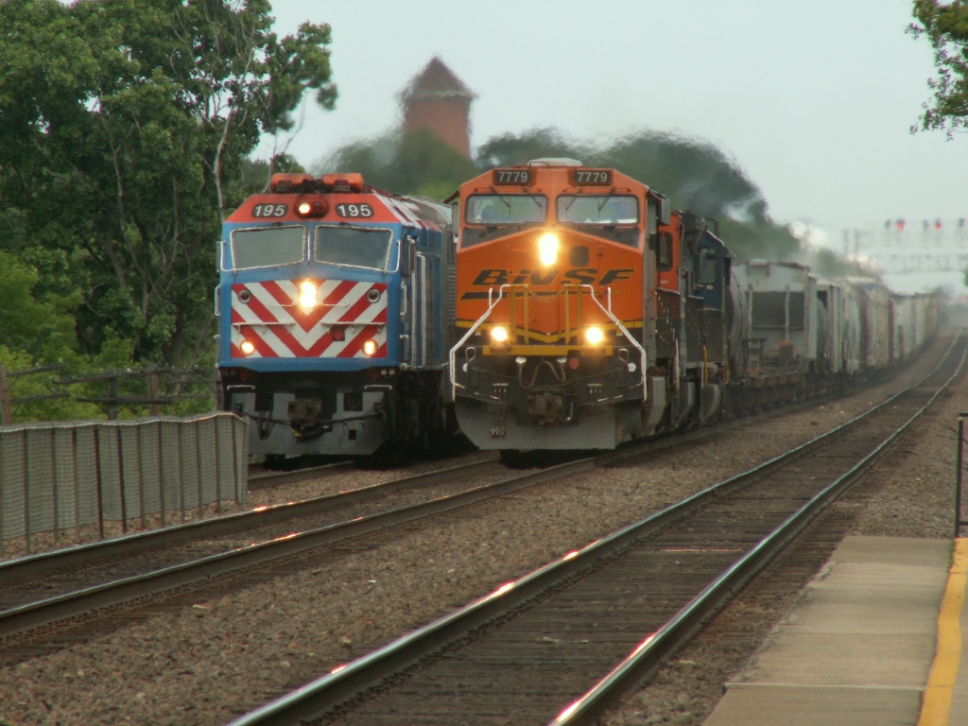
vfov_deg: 3.5
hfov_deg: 4.7
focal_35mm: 420
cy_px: 363
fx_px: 11745
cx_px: 484
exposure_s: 1/250
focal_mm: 69.45
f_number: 5.6
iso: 50
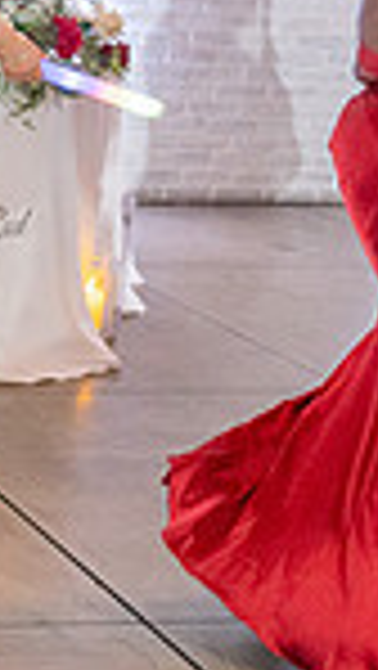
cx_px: -670
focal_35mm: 98
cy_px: 191
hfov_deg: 10.0
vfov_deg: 21.6
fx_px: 1743
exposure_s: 1/200
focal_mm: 24
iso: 2000
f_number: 2.8
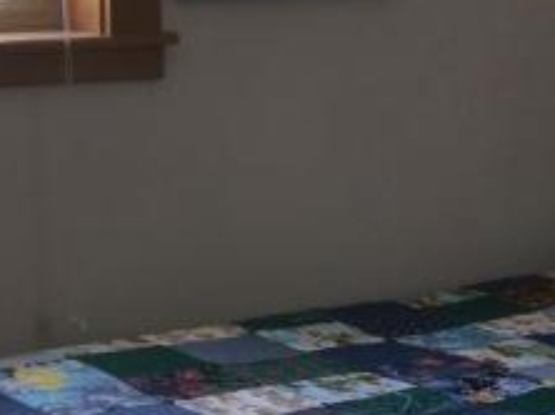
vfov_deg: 11.0
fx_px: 2146
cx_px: 998
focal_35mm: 134
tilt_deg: -6.8
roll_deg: -1.7
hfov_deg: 13.3
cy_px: 98
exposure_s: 1/70
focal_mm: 4.15
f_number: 2.2
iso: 32
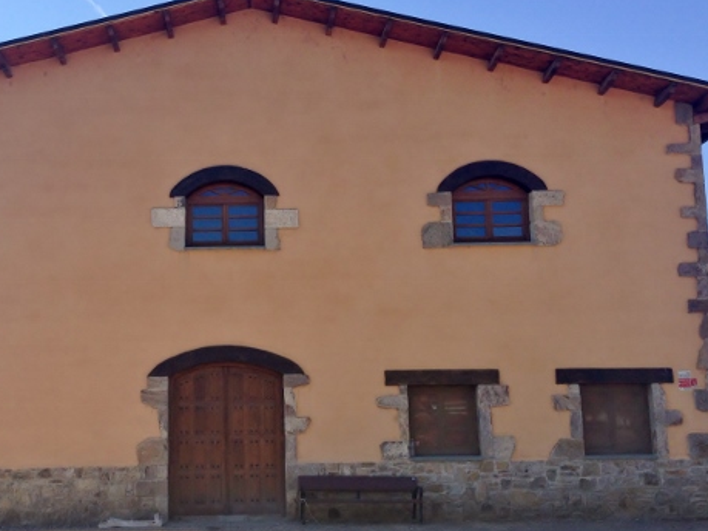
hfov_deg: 40.8
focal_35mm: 46
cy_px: 304
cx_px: 250
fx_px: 941
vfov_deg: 31.5
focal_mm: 4.13
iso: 50
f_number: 2.4
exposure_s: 1/1043
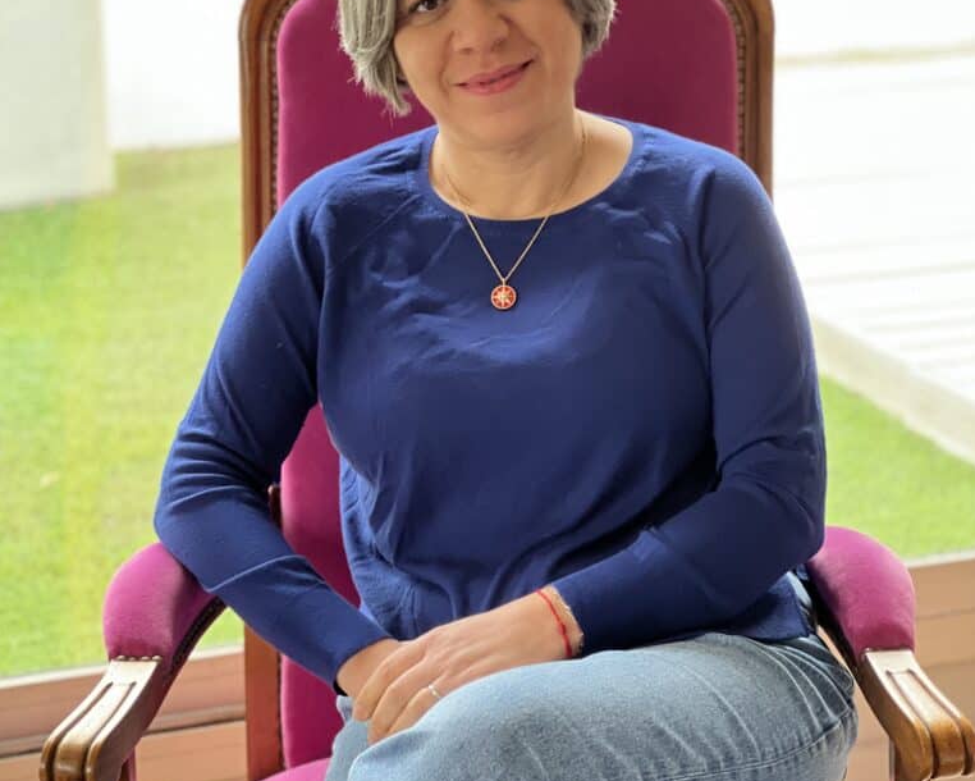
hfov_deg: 19.0
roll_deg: +0.8
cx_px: 490
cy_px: 430
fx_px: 2915
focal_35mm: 101
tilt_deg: -15.4
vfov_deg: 15.2
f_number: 2.8
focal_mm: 9
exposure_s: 1/40
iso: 250
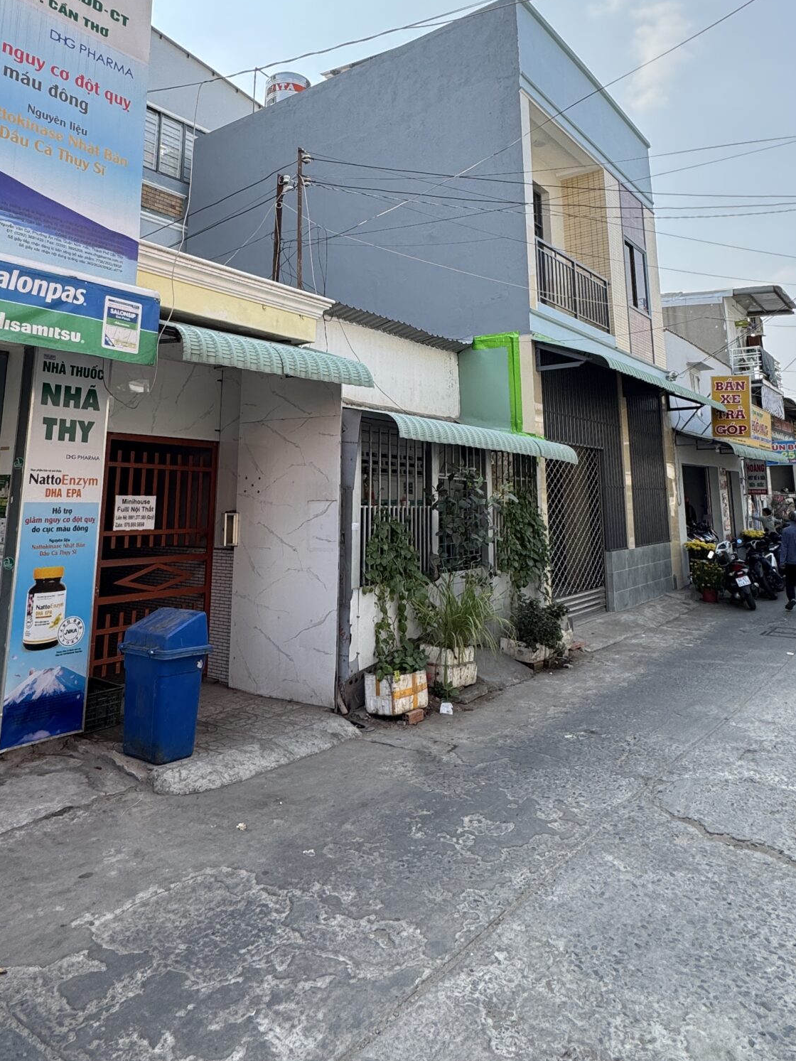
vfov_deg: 69.6
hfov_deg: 56.8
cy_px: 355
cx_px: 385
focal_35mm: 24
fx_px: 736
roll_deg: -0.3
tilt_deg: +11.7
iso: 50
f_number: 2.2
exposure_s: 1/727
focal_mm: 2.22
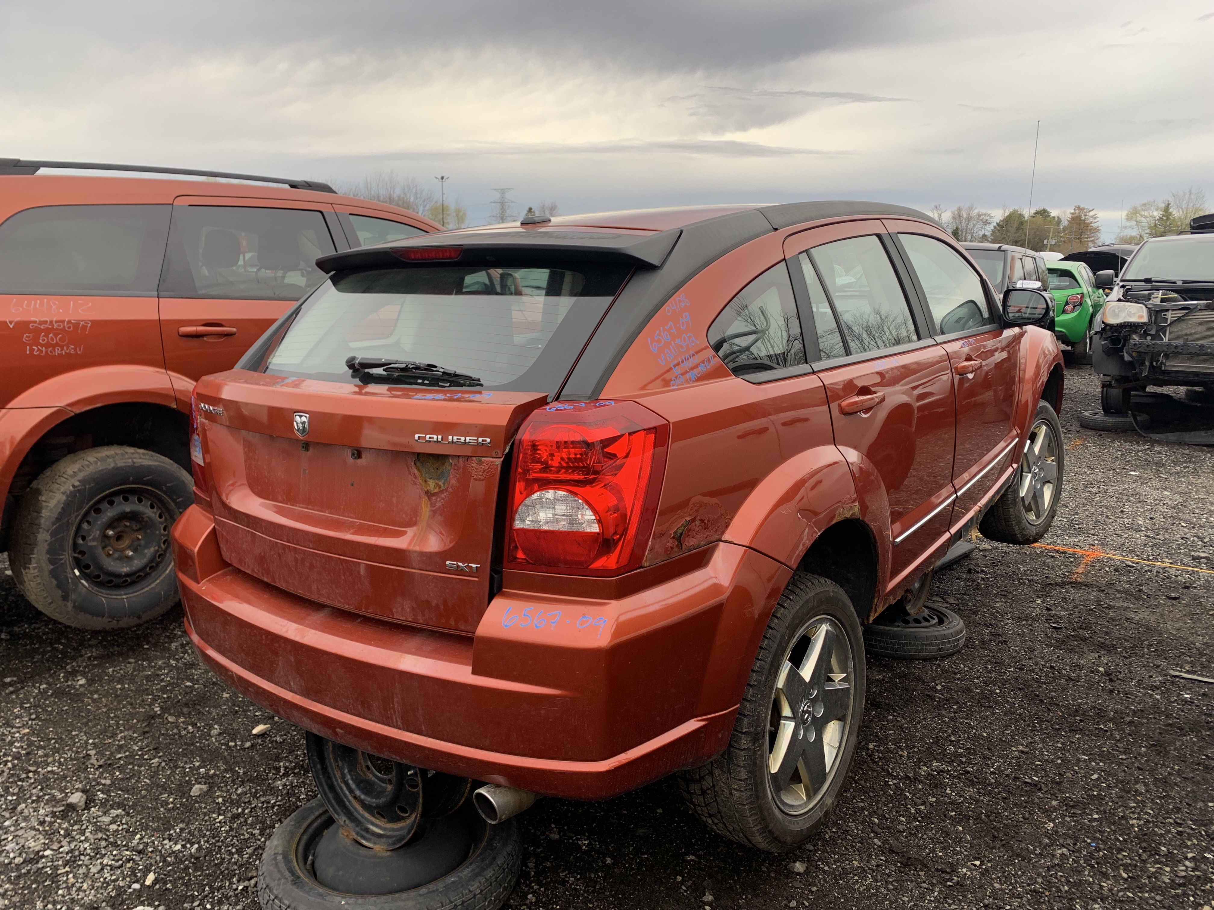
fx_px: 912
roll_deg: -1.5
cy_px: 455
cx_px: 607
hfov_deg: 67.3
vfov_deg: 53.1
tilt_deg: -12.7
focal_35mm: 26
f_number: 1.8
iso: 25
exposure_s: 1/143
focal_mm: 4.25
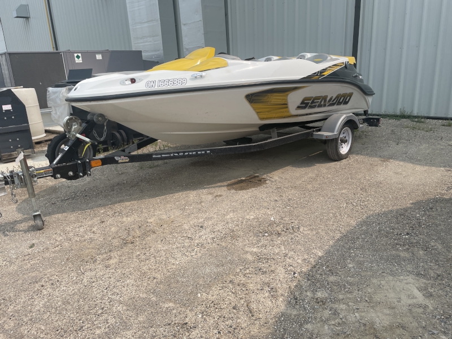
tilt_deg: -15.5
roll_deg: +3.4
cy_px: 170
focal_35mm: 26
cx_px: 226
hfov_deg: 67.3
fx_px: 339
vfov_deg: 53.1
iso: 32
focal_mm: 4.2
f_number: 1.6
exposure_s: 1/3401
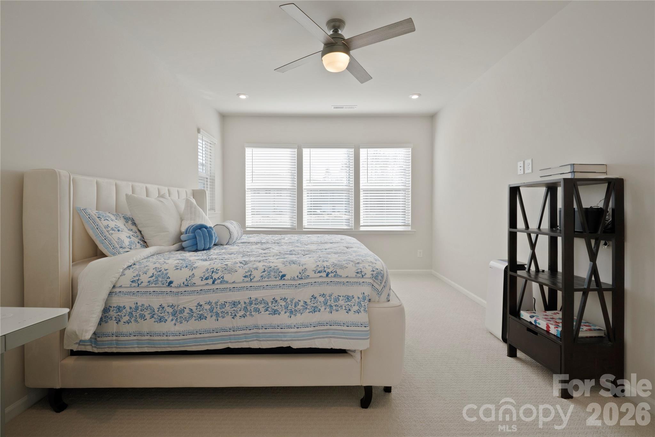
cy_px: 218
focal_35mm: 15
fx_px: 273
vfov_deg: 77.3
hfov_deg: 100.4
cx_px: 328
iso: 400
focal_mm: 10
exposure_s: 1/20
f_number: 8
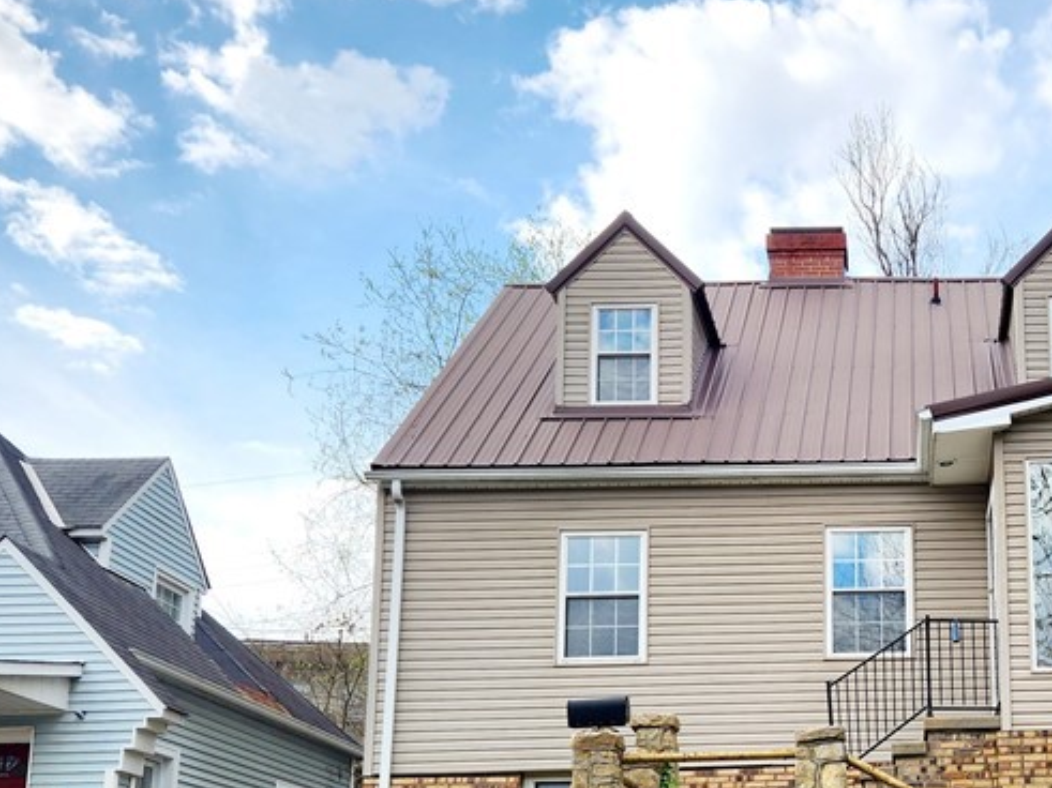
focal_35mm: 48
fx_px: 1458
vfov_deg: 29.0
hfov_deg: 37.5
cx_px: 911
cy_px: 709
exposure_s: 1/1111
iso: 20
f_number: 1.8
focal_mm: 5.4
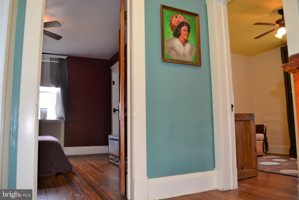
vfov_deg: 47.9
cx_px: 150
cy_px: 100
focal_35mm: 27
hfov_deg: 67.4
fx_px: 224
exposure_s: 1/60
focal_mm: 18
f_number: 4
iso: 400
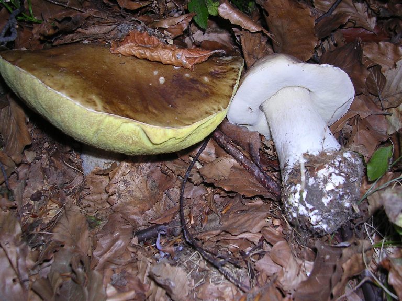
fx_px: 441
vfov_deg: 37.7
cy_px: 150
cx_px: 201
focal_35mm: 38
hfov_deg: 49.0
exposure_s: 1/60.1
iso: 100
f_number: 2.8
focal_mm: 5.8
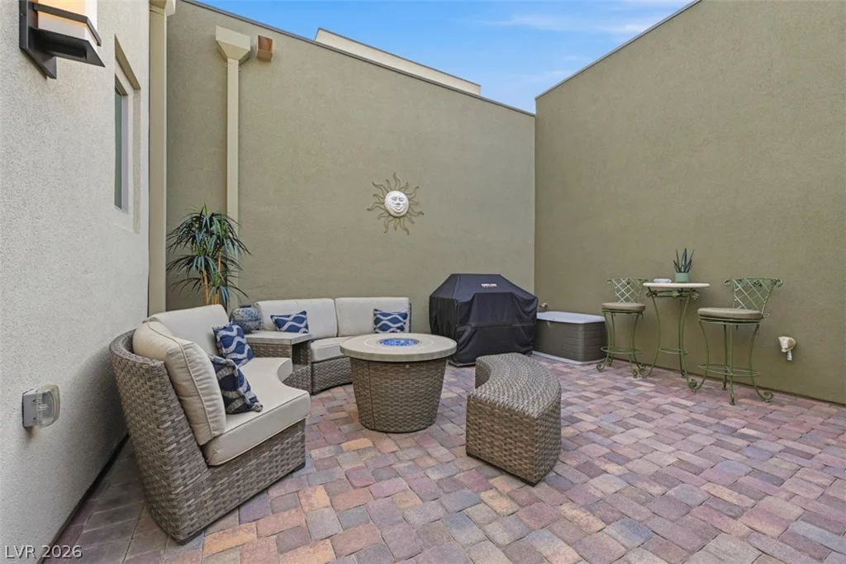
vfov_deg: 79.2
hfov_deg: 102.3
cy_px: 282
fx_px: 341
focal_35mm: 14
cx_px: 423
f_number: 9
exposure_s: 1/800
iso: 500
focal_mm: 14.5
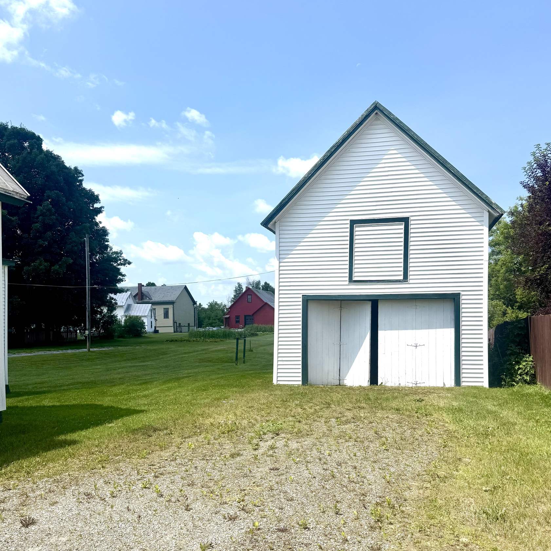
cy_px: 321
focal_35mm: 29
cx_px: 278
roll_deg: +0.8
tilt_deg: +1.7
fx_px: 522
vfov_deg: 55.3
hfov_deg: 55.6
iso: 80
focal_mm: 6.76
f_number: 1.78
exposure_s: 1/7092
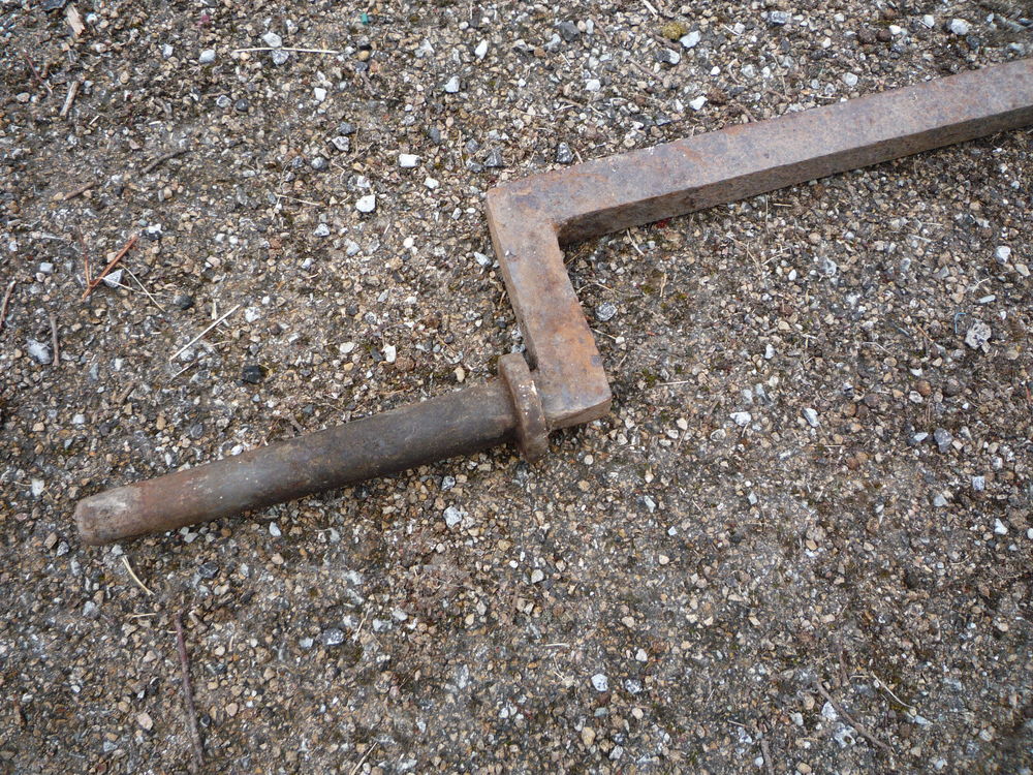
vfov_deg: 46.8
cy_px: 388
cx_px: 516
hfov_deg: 60.0
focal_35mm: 30
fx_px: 895
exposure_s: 1/100
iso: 100
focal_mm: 5.2
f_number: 3.3
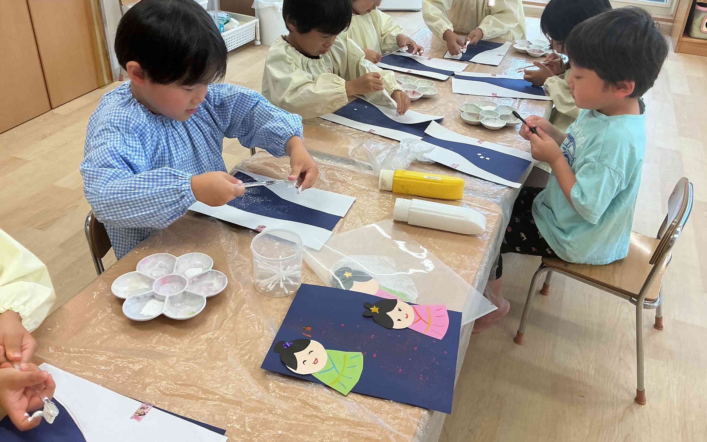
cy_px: 188
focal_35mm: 32
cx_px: 360
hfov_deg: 59.7
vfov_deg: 39.3
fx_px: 617
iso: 50
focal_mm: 3
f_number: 1.8
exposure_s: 1/120
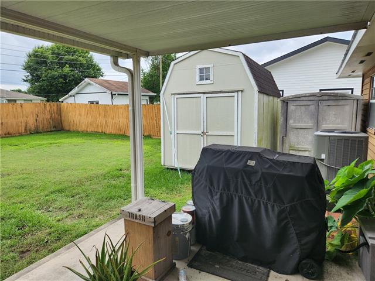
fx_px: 249
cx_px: 188
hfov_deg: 73.9
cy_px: 140
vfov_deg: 58.9
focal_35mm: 23
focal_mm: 5.4
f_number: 1.8
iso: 20
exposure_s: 1/545
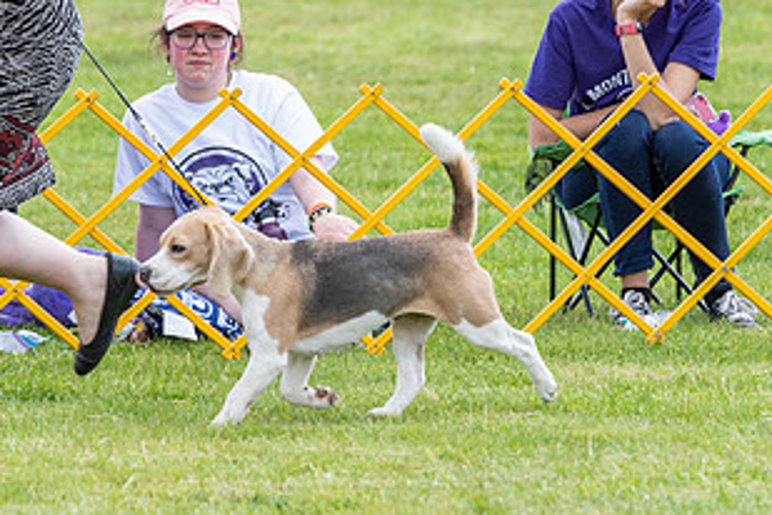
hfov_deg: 5.1
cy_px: -47
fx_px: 8663
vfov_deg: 3.4
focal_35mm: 404
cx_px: 283
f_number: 4
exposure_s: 1/640
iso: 400
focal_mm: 162
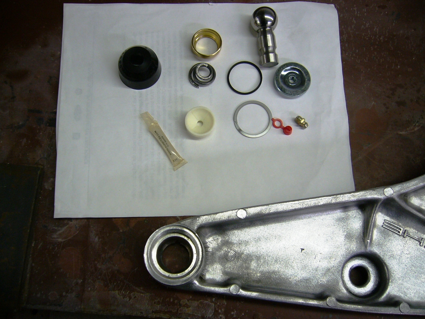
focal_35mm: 35
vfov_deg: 40.7
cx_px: 212
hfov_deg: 52.6
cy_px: 160
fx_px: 430
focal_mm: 5.8
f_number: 2.8
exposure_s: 1/15
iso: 150
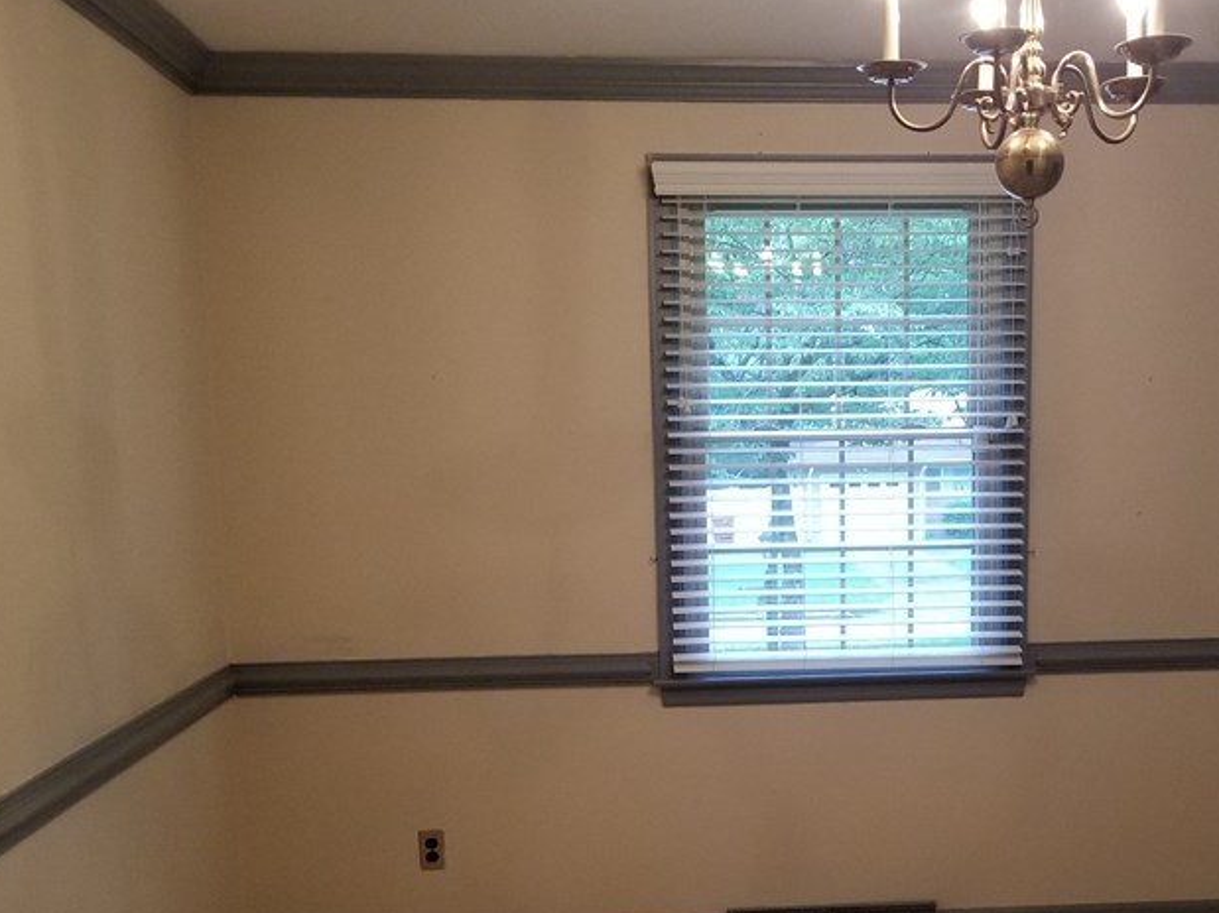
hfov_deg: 43.4
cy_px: 639
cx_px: 792
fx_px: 1514
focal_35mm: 43
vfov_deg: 33.2
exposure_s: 1/60
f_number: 1.7
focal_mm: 4.25
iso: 200
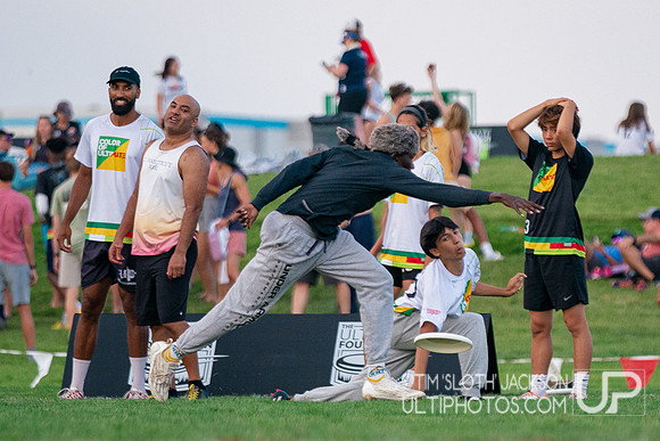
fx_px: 7845
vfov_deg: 3.2
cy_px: 283
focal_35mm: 428
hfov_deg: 4.8
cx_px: 441
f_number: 2.8
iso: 1600
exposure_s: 1/4000
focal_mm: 200
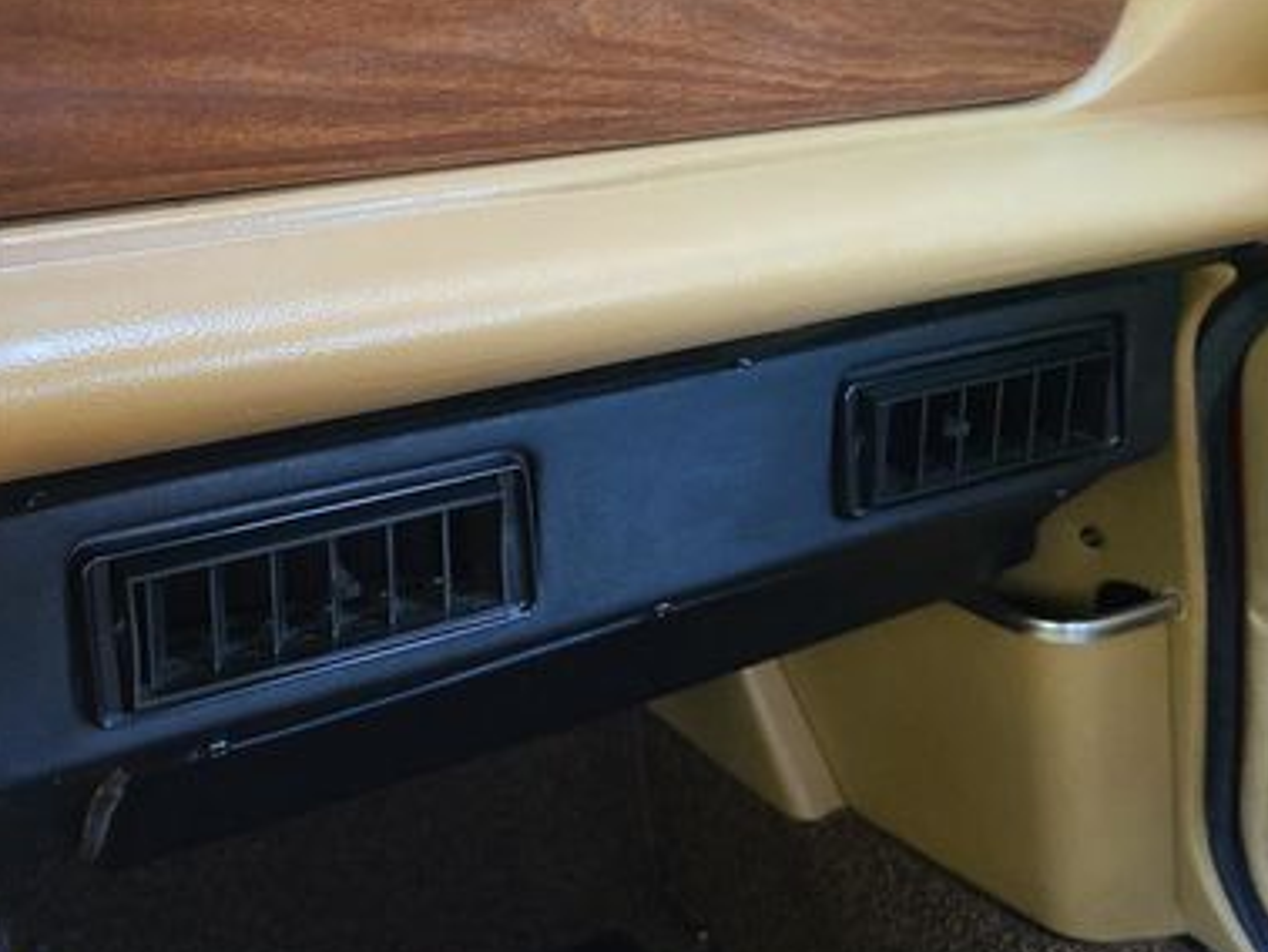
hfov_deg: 42.3
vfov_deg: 32.3
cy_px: 248
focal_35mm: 44
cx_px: 413
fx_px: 1613
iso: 200
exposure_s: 1/59
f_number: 1.8
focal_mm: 5.4
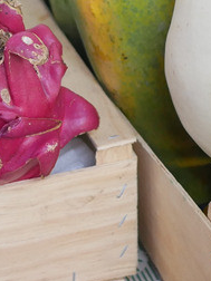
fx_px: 967
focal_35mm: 119
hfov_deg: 12.3
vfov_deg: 16.3
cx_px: -10
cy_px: 17
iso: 640
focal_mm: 15
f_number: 1.7
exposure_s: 1/60
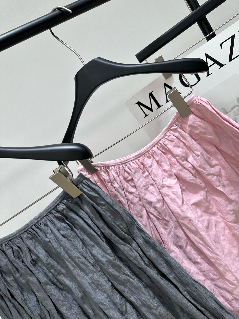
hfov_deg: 56.8
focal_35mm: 24
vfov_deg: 71.6
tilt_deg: -7.9
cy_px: 160
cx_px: 120
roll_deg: +33.4
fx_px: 221
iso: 50
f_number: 1.78
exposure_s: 1/115
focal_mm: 6.86
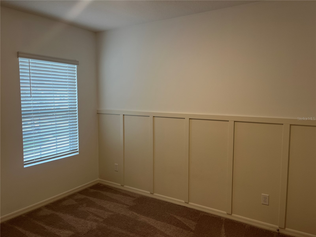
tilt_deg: -5.4
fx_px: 237
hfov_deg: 67.3
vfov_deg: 53.1
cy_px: 118
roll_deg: +0.2
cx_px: 158
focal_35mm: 26
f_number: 1.6
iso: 64
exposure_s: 1/60
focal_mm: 5.1
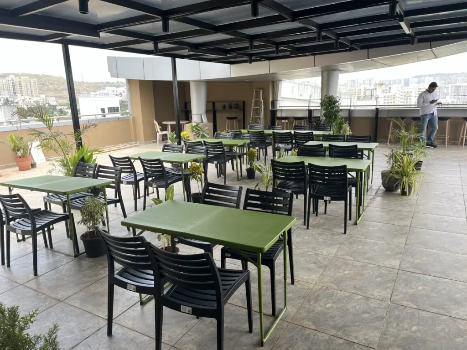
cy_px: 175
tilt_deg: -13.7
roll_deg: +1.5
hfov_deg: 67.3
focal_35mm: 26
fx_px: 351
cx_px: 234
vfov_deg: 53.1
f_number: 1.6
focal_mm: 5.1
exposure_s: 1/260
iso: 50
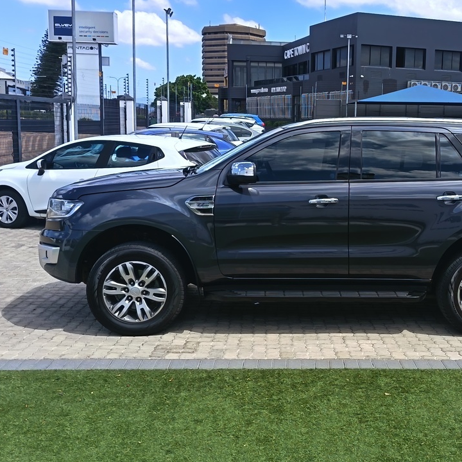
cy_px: 216
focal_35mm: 44
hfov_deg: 37.8
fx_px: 664
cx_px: 320
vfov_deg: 38.3
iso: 100
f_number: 1.75
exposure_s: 1/611
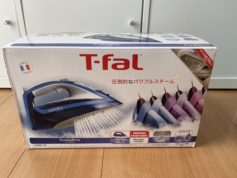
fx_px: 178
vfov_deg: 53.1
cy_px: 89
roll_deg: -1.2
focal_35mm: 26
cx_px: 118
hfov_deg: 67.3
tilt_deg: -24.8
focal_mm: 5.1
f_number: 1.6
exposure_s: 1/121
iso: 50
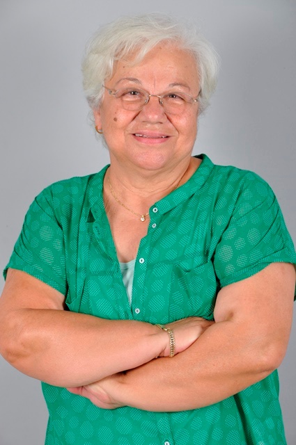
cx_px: 148
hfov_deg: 11.4
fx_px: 1484
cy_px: 222
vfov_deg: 17.1
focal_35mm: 120
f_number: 8
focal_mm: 80
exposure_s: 1/125
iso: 200
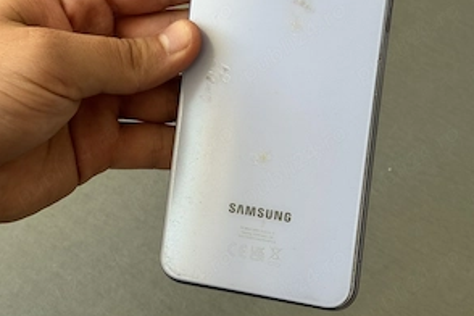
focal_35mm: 68
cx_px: 237
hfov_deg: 29.7
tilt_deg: -62.3
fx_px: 895
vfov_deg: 19.8
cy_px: 69
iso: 80
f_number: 1.78
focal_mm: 6.76
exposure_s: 1/121
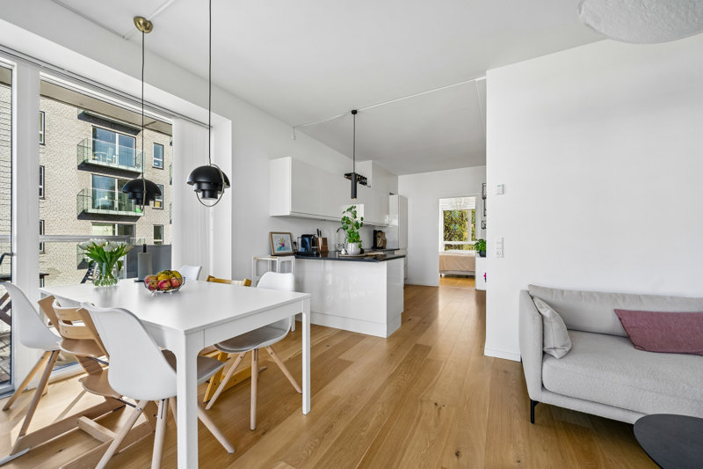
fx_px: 254
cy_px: 234
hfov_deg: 108.3
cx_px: 352
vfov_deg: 85.4
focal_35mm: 13
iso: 400
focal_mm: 13
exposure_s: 1/160
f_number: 5.6
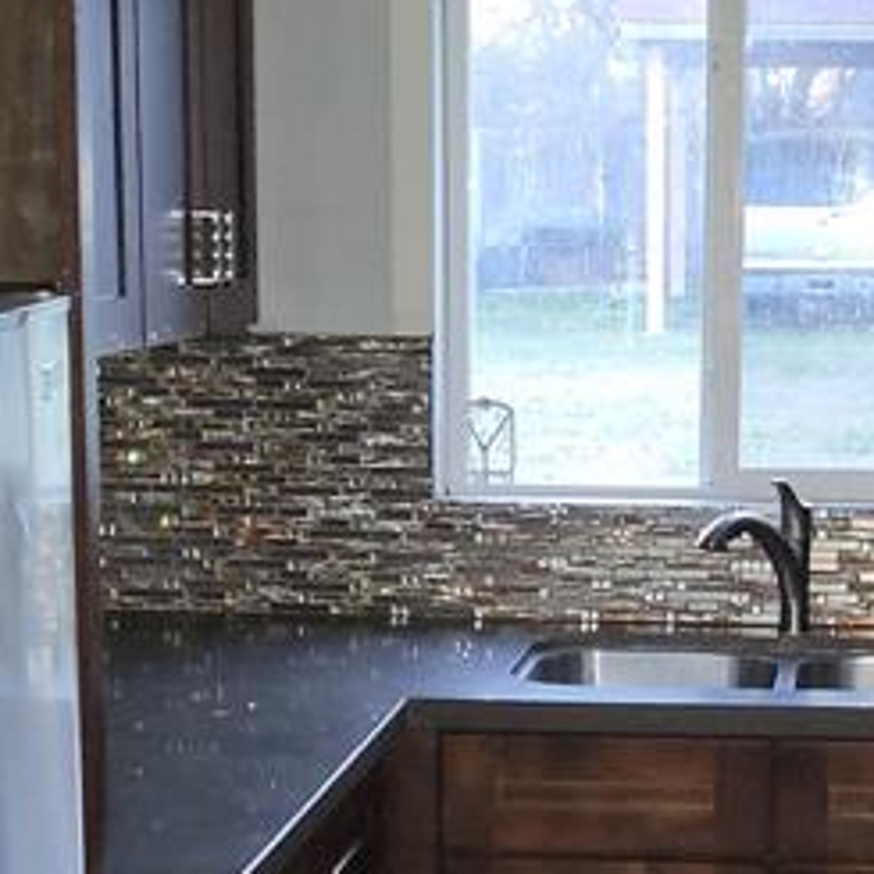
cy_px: 674
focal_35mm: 96
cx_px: 656
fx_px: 2742
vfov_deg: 18.0
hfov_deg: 18.0
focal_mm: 4.25
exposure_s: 1/9.99
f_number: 1.8
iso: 200
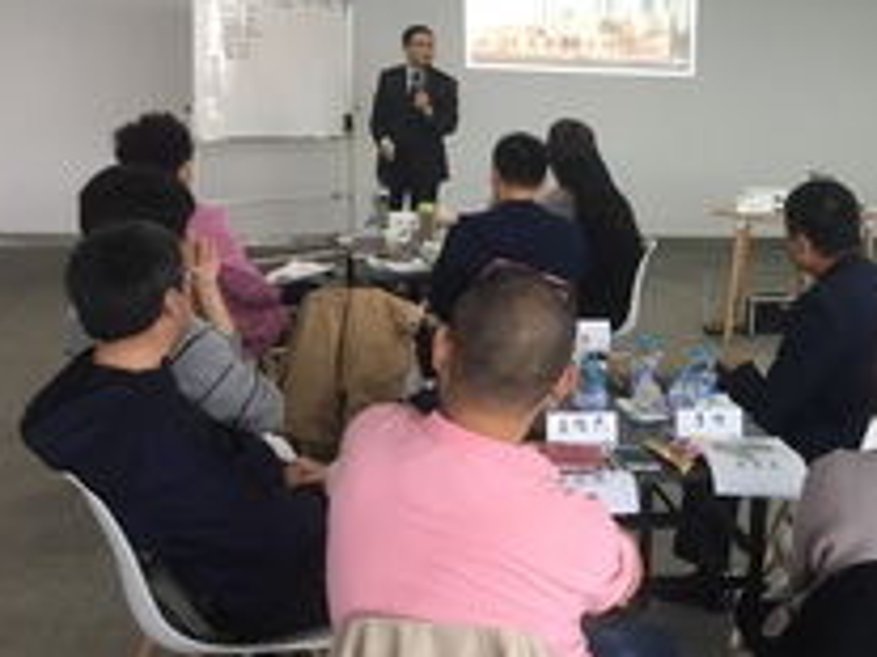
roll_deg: -3.6
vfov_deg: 26.0
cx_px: 805
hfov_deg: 32.5
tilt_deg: -8.3
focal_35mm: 56
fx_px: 1418
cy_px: 254
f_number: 2.2
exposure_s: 1/33
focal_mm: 4.15
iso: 80
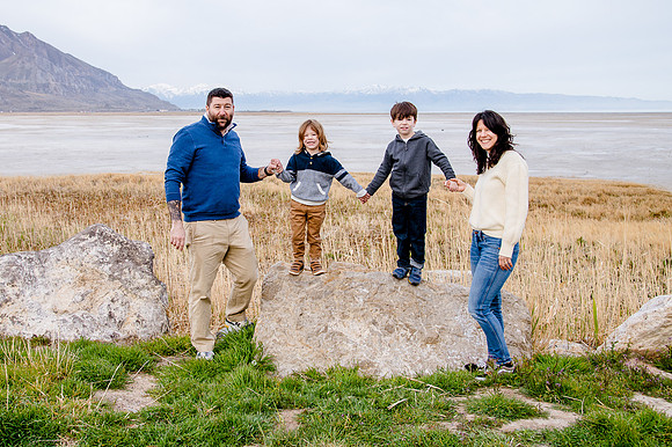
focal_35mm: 39
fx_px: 729
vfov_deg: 34.0
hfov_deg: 49.2
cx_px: 279
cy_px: 186
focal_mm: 30
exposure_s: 1/250
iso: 200
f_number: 5.6
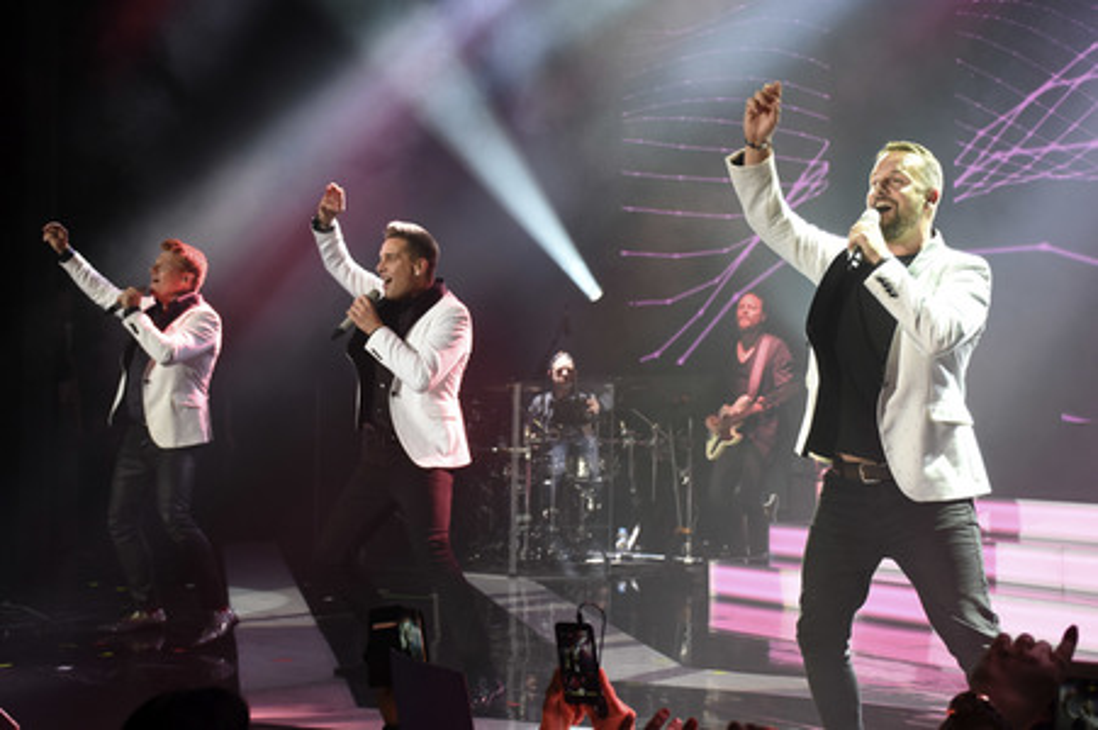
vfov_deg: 25.7
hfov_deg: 37.9
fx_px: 1600
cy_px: 365
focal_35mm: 52
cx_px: 549
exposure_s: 1/160
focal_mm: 35
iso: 1000
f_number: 5.6
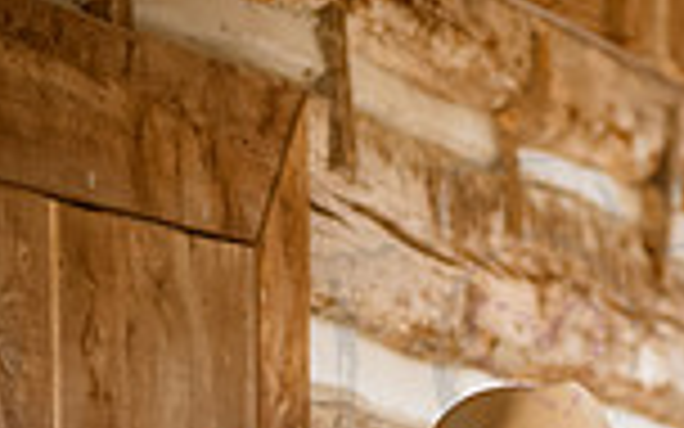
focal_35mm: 317
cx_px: 554
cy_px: 757
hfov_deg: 6.6
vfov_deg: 4.1
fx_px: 5909
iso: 800
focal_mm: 105
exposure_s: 1/500
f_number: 4
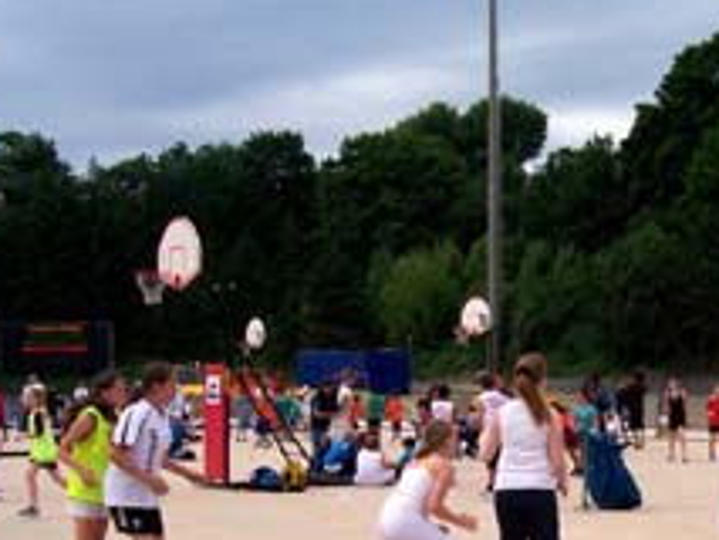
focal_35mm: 72
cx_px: 550
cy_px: 446
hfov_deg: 26.6
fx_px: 1496
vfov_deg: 20.2
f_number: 5.1
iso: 80
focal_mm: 5.6
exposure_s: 1/903
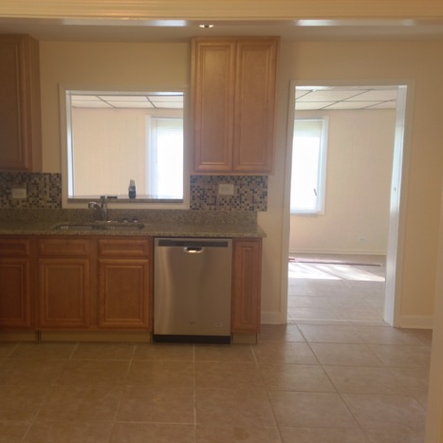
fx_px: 579
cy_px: 225
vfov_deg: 41.9
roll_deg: +0.4
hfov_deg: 41.6
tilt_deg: -8.6
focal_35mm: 40
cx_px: 174
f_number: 2.4
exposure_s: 1/20
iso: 80
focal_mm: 4.12
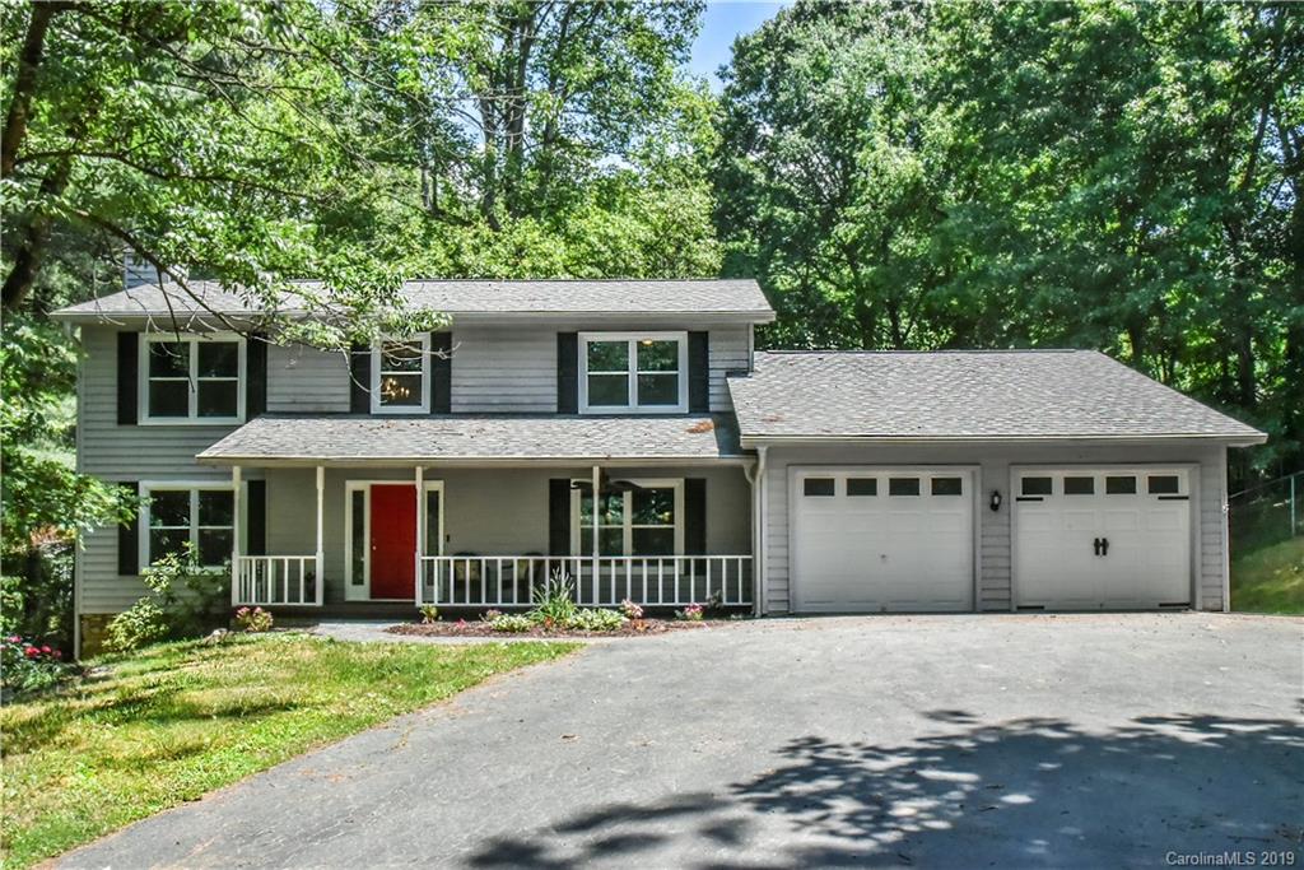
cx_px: 652
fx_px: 1087
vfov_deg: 43.6
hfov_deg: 61.9
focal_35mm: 30
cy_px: 435
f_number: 20
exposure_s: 1/400
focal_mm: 30
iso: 4000
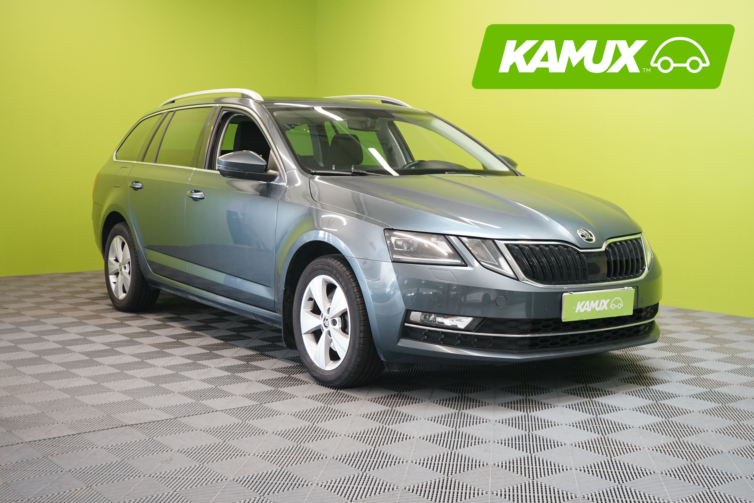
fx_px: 942
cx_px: 377
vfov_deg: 29.9
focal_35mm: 45
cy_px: 252
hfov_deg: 43.6
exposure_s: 1/40
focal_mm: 45
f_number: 5.6
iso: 2000
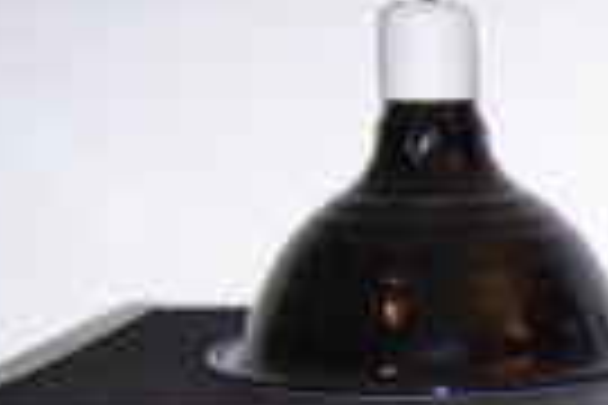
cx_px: 829
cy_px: 630
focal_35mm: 117
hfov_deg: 16.4
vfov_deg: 11.2
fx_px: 1976
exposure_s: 1/60
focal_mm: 6.3
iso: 80
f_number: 2.8
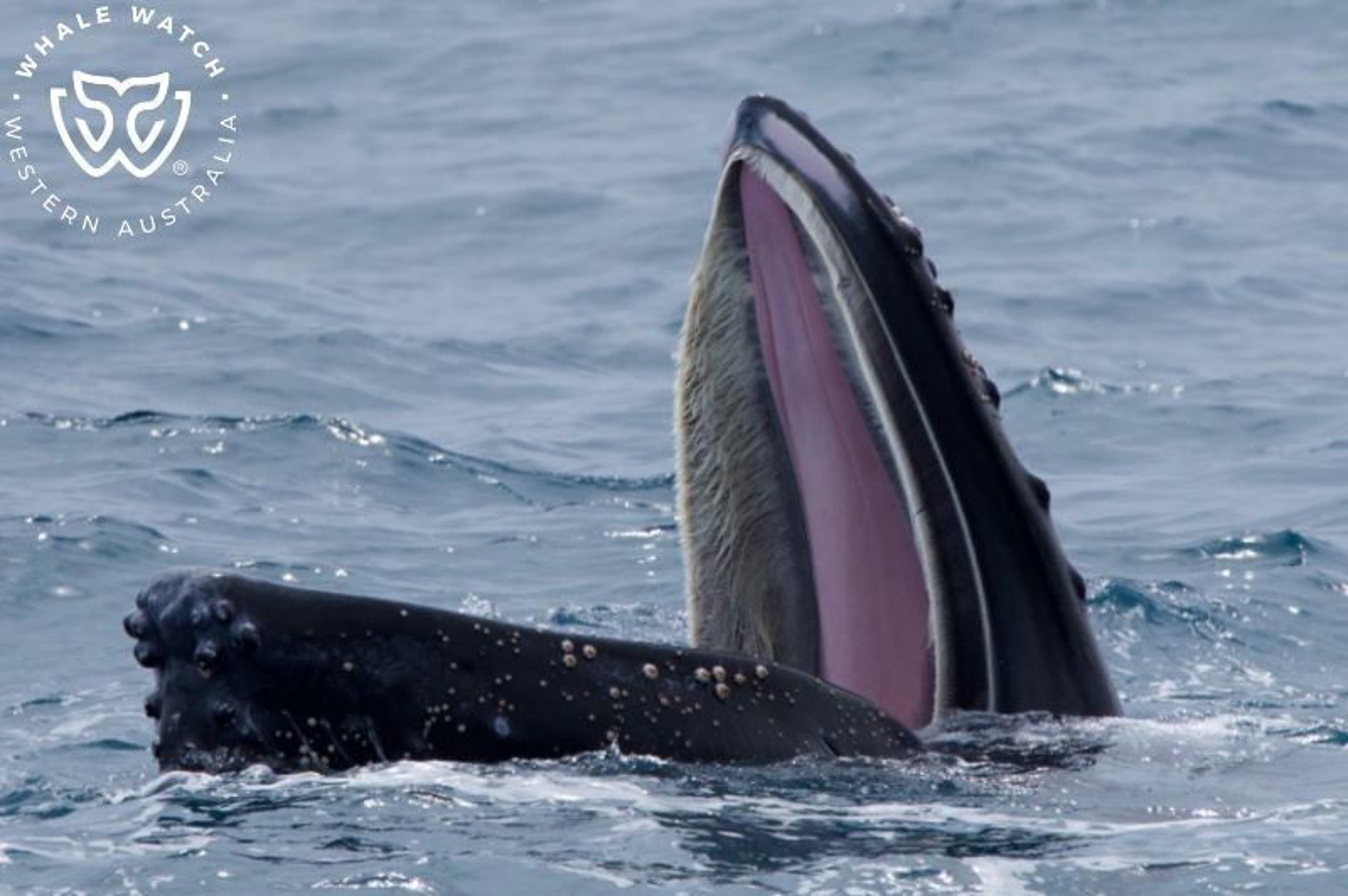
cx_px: 674
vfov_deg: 2.3
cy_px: 448
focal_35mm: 600
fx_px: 22448
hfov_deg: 3.4
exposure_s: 1/3200
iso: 800
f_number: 8
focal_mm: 600
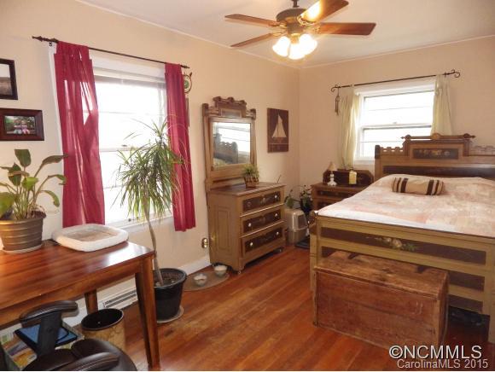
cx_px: 248
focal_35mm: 22
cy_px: 186
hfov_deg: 76.3
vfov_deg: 61.2
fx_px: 315
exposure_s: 1/45
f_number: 3.1
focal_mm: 4
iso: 800
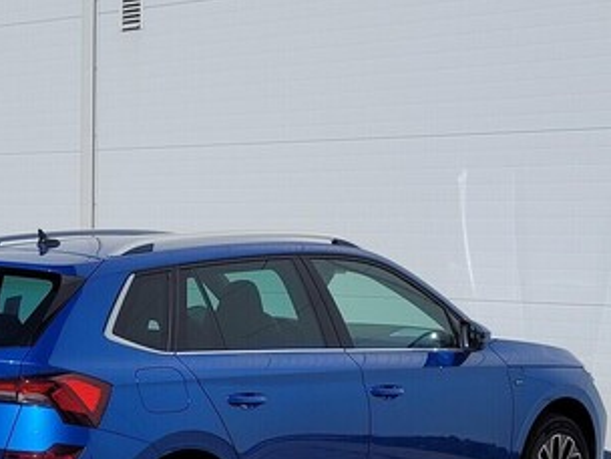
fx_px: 830
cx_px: 203
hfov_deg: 39.9
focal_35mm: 47
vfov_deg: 29.6
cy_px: 412
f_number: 1.8
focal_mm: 5.4
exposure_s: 1/5200
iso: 40
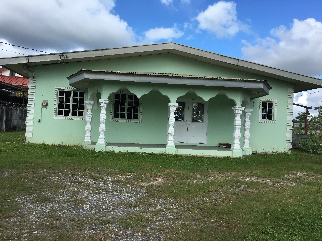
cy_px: 120
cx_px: 161
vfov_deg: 48.2
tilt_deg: +0.7
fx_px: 270
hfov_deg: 61.7
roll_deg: -2.8
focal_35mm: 29
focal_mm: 4.15
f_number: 2.2
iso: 25
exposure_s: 1/884
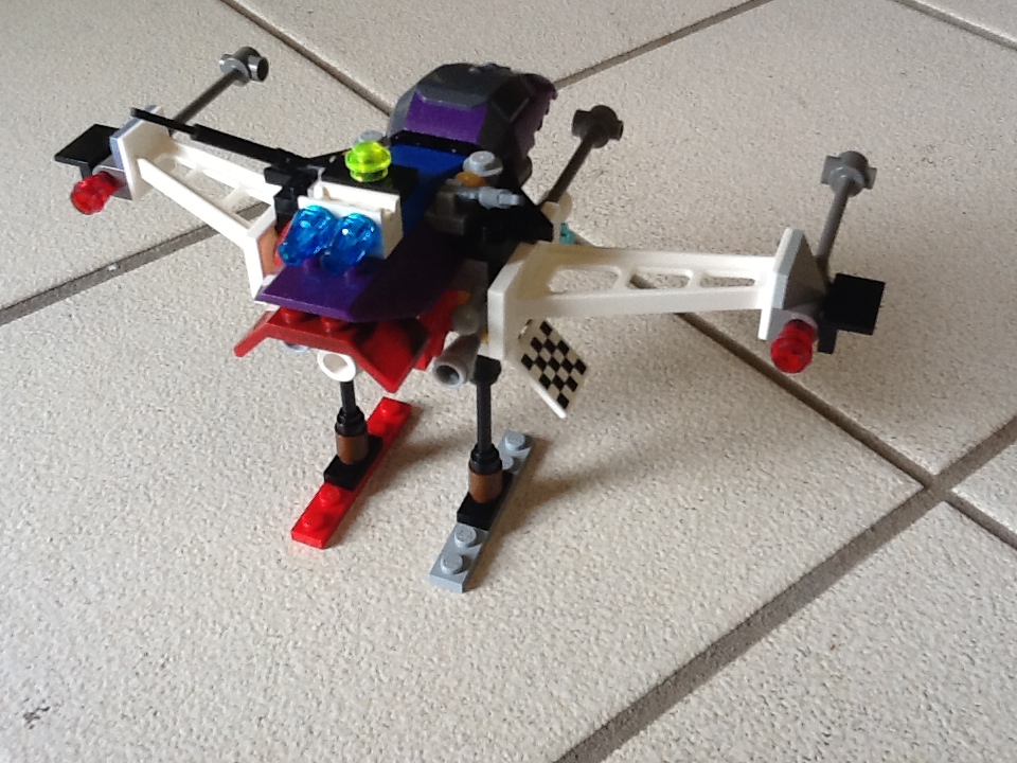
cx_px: 508
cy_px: 382
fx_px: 940
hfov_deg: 56.8
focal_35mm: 32
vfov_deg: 44.2
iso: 80
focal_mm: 2.03
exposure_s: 1/40
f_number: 2.4
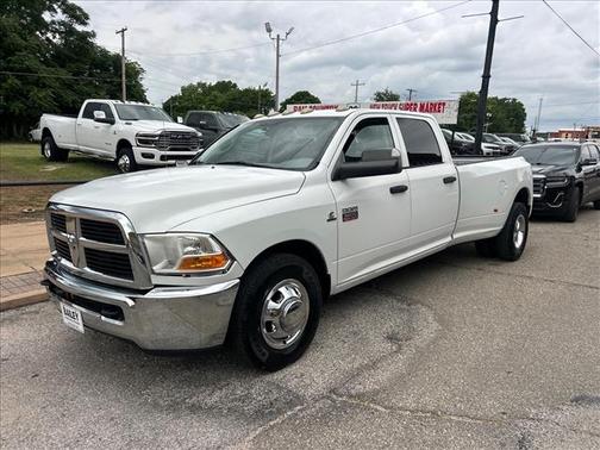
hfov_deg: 67.3
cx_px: 300
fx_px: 451
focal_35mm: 26
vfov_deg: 53.1
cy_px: 225
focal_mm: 5.7
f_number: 1.5
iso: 50
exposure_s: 1/887
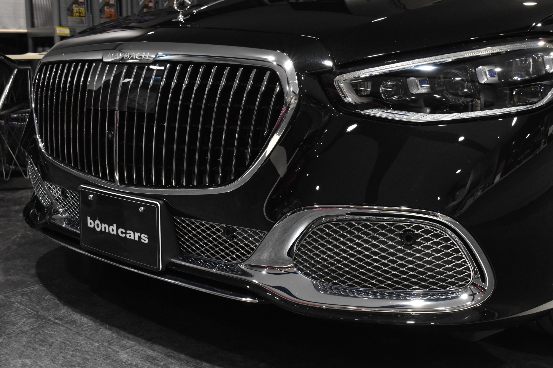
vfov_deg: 29.9
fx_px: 691
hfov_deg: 43.6
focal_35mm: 45
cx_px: 276
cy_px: 184
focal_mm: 30
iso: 2200
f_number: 8
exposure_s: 1/50
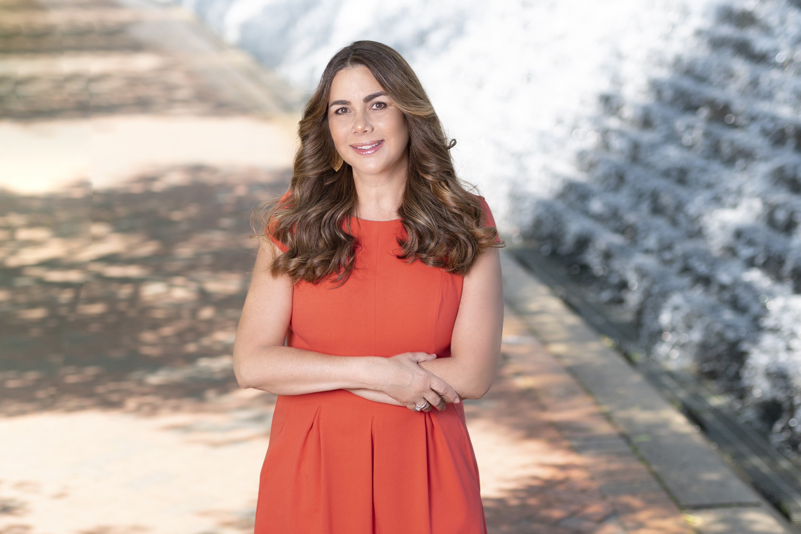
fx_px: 1802
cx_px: 418
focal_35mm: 81
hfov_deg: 25.1
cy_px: 453
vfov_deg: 16.7
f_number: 2
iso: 200
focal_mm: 50
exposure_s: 1/2000
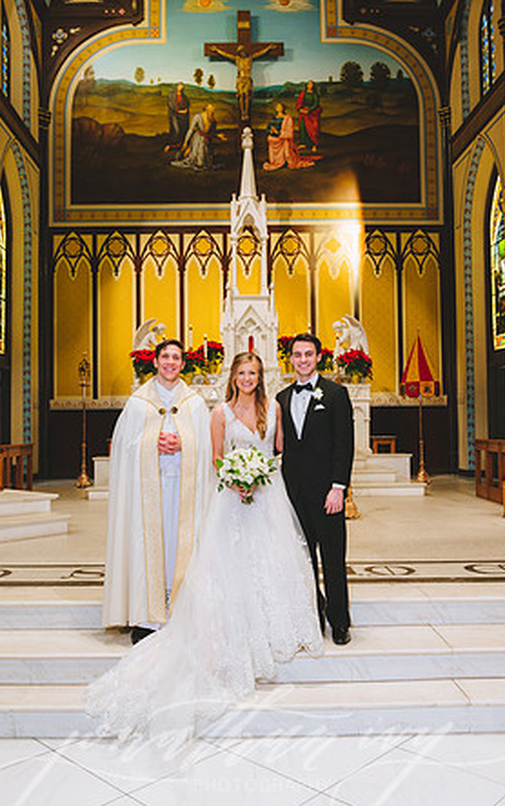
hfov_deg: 38.4
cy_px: 403
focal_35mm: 33
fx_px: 726
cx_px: 241
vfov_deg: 58.1
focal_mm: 32
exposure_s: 1/200
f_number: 5
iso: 1600
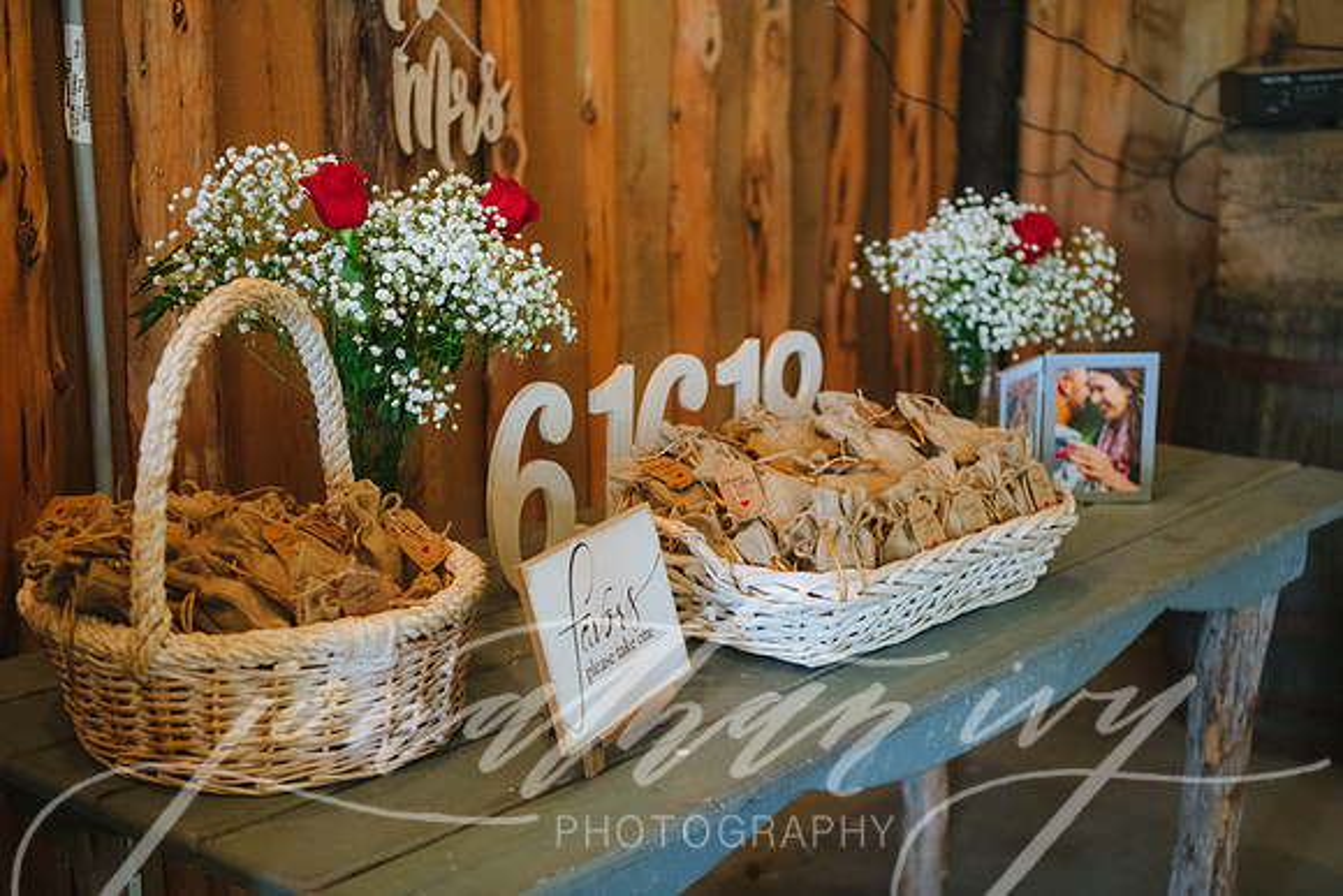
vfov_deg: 26.0
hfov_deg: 38.2
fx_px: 1940
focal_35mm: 52
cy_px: 448
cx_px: 672
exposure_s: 1/100
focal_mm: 52
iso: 2500
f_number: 2.8
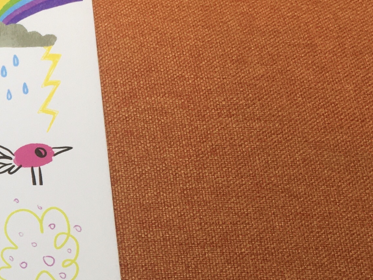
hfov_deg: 17.4
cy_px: 245
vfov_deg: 14.4
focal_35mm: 102
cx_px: -185
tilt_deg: -63.4
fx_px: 1099
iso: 40
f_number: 2.2
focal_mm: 4.15
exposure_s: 1/100
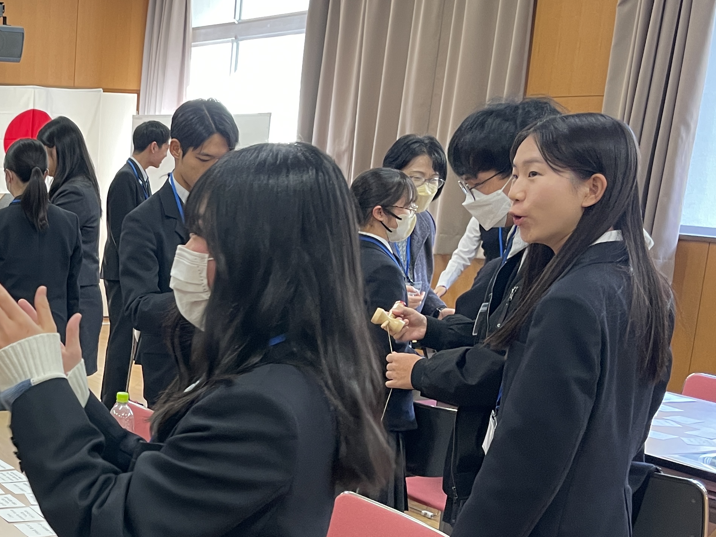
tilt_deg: -12.0
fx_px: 1138
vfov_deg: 26.3
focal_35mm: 55
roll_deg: -1.6
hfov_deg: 31.9
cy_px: 385
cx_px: -17
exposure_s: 1/60
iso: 160
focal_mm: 4.2
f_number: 1.6
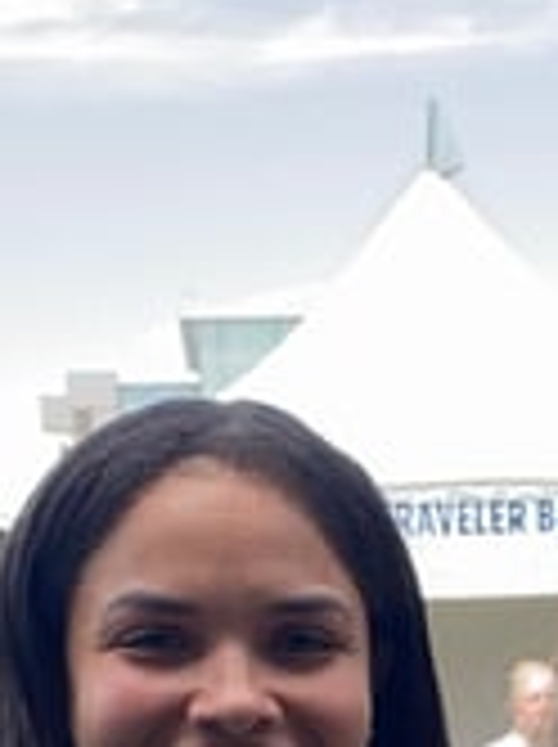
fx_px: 2500
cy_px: 945
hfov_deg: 12.5
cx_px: 648
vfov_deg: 16.2
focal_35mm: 116
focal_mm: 2.71
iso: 25
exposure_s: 1/122
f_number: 2.2
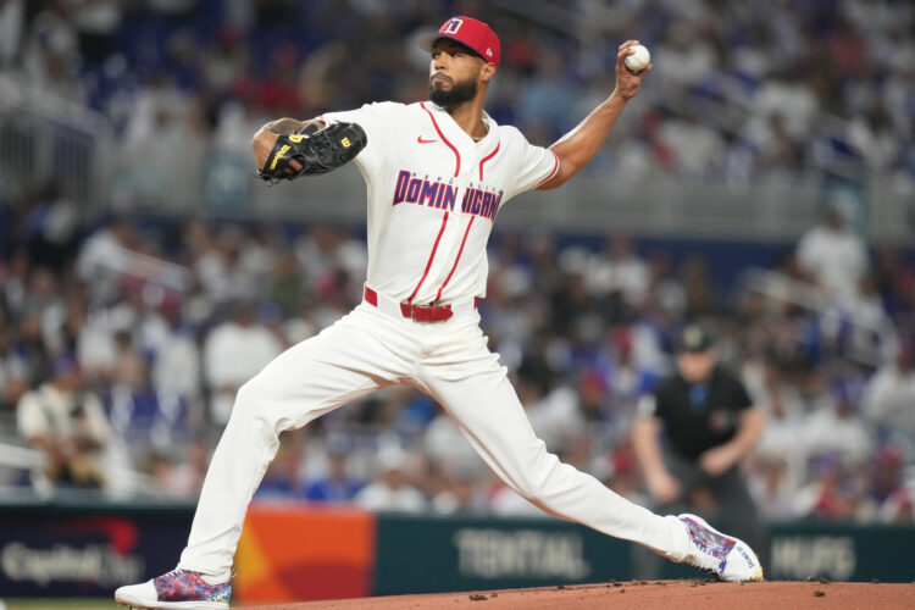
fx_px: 10166
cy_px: 305
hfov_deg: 5.2
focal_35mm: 400
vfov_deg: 3.4
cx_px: 458
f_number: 3.5
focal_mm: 400
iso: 4000
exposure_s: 1/2000
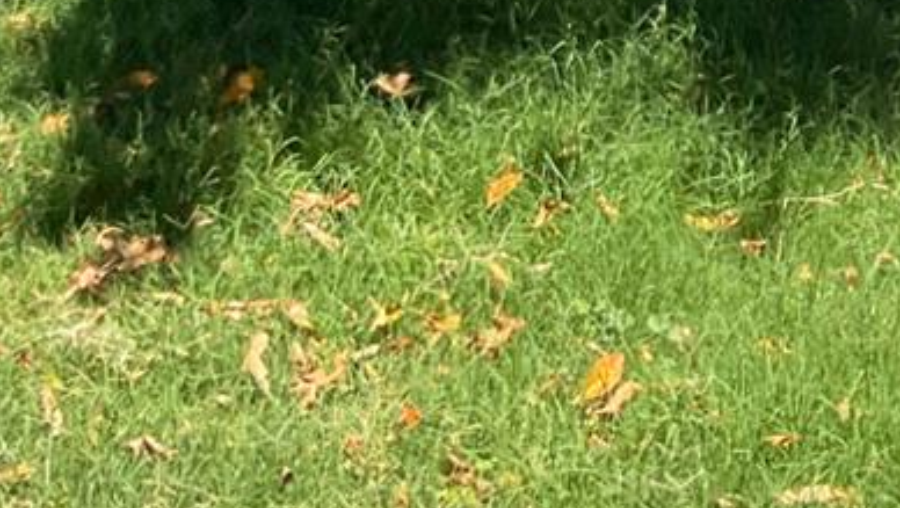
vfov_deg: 9.1
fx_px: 2914
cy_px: -670
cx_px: 778
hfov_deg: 17.3
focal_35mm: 122
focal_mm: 3
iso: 16
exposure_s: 1/666
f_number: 1.8
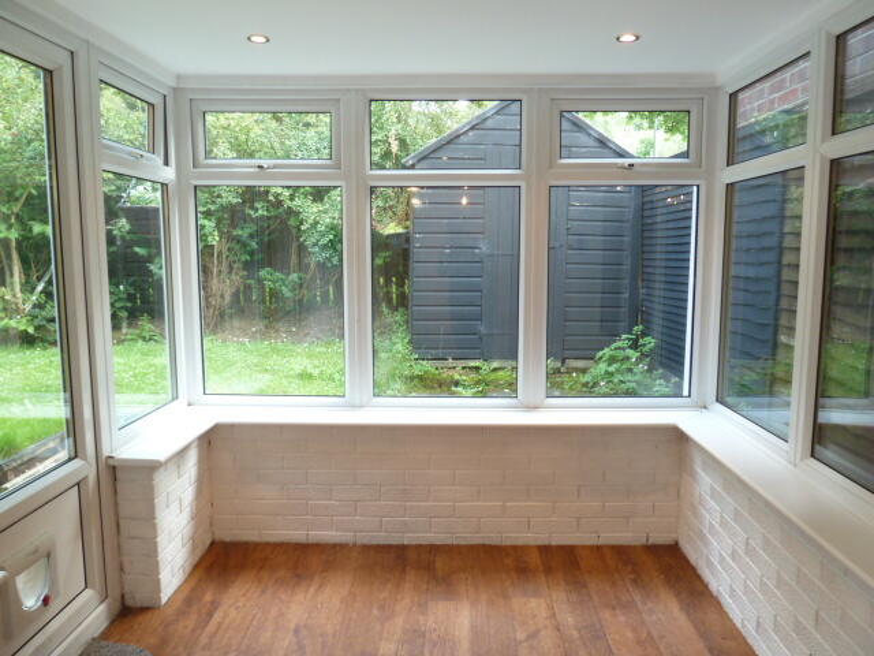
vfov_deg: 54.9
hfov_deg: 69.4
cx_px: 437
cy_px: 328
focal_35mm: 25
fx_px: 631
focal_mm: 4.1
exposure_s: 1/30
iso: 160
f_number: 3.3
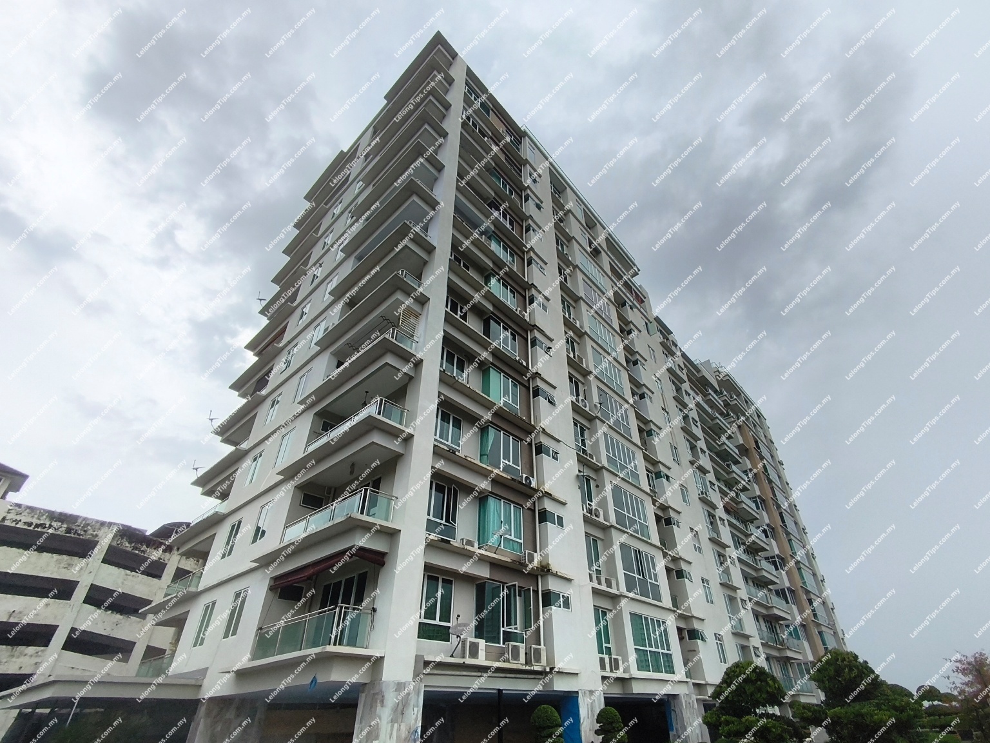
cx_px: 495
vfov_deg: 81.7
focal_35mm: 15
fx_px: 429
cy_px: 372
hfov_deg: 98.2
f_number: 2.2
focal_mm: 1.65
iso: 50
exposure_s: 1/1153
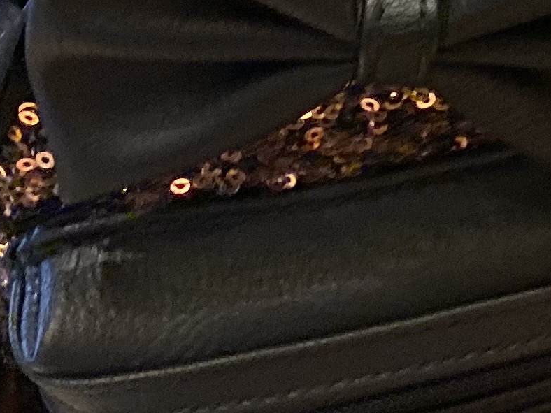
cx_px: 617
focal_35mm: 133
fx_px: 2117
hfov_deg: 14.5
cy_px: -241
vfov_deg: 10.7
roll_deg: -1.6
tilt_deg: -32.1
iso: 800
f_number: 1.8
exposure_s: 1/30
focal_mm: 4.25
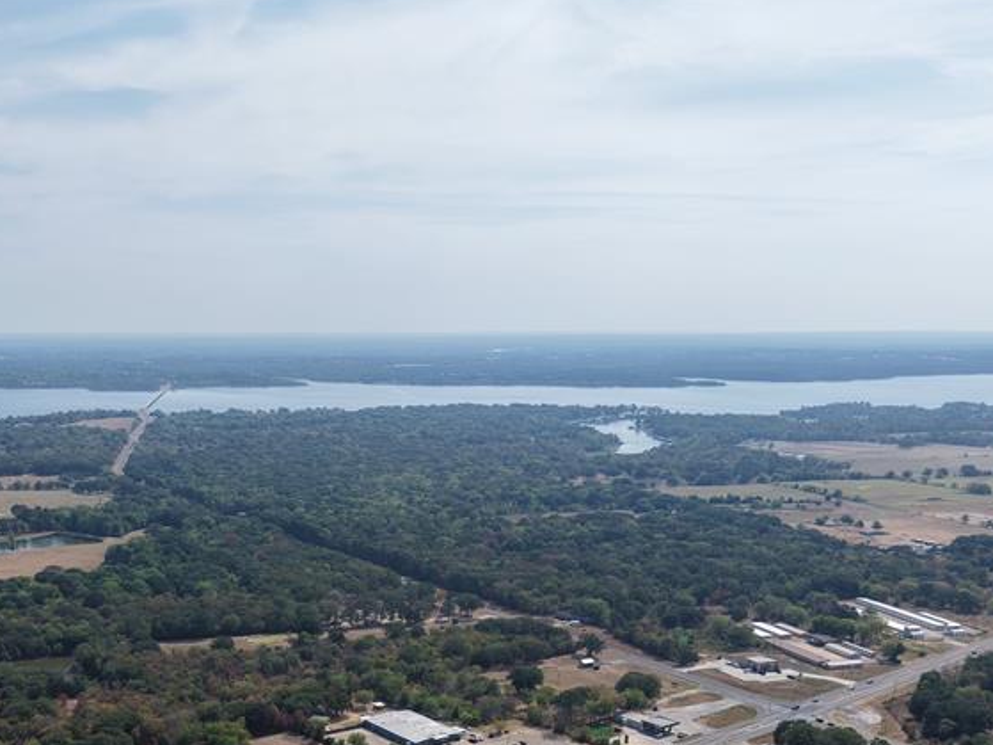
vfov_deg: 31.3
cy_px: 674
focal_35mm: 44
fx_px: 1262
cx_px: 330
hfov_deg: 42.4
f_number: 1.8
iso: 230
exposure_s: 1/8000
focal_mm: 8.67
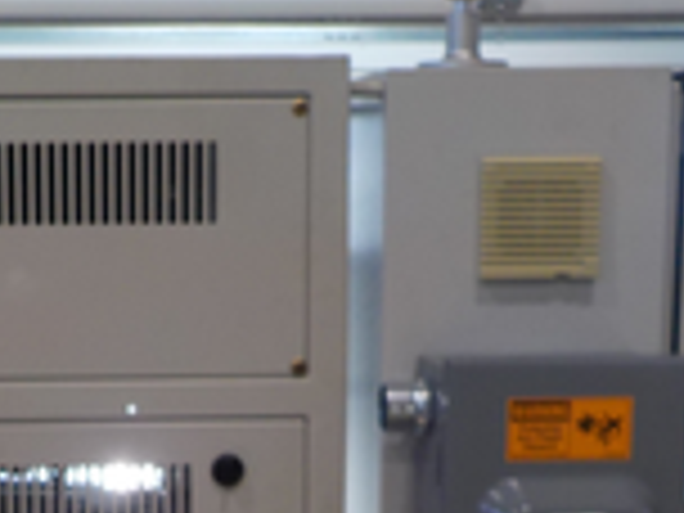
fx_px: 1561
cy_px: 387
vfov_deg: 18.5
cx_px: 81
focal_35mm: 79
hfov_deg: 24.1
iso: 125
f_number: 3.3
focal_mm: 4.1
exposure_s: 1/50
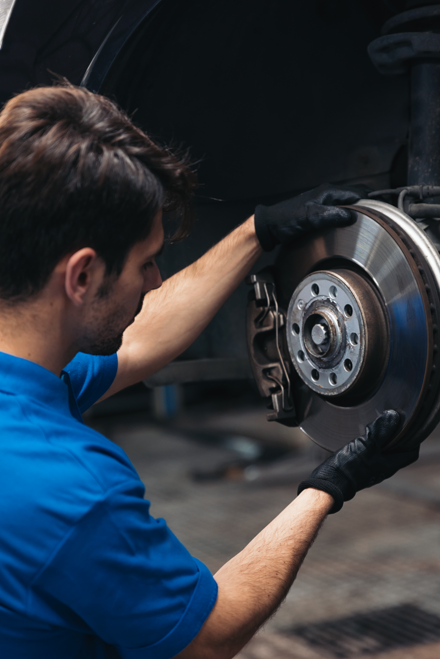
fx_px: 1337
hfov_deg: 18.7
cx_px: 219
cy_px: 337
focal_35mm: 73
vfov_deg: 27.7
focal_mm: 70
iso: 800
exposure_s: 1/80
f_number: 3.2
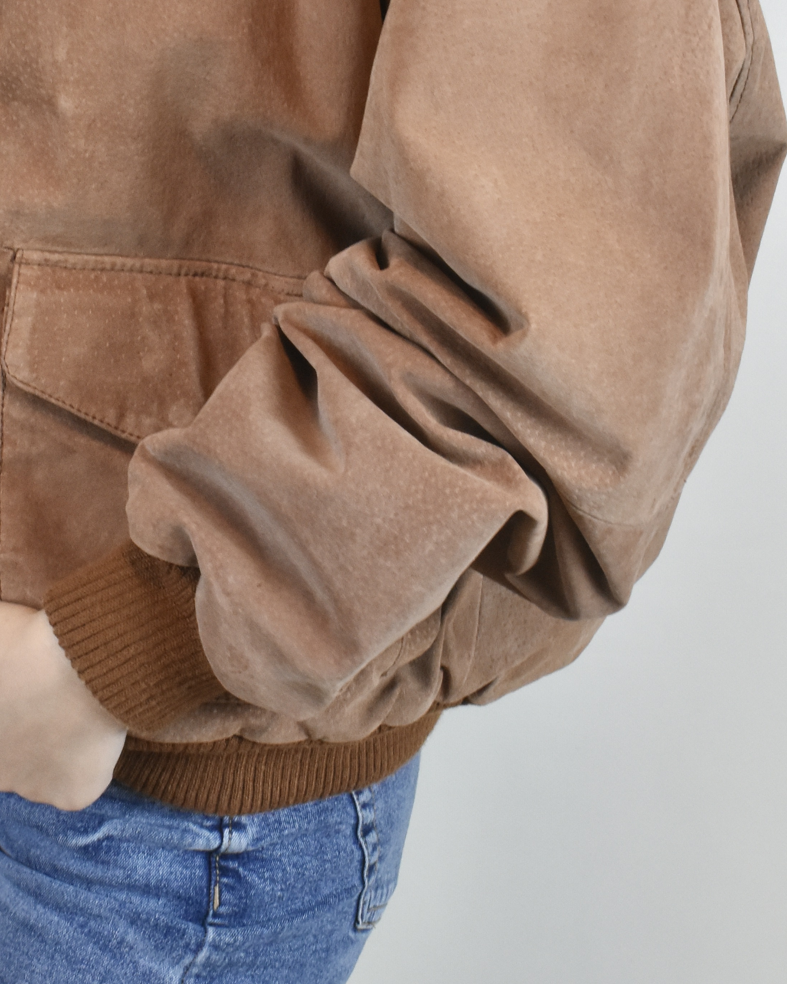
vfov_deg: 18.2
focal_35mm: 105
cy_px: 360
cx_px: 79
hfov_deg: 14.5
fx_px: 3057
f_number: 18
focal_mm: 34
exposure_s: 1/40
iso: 1600
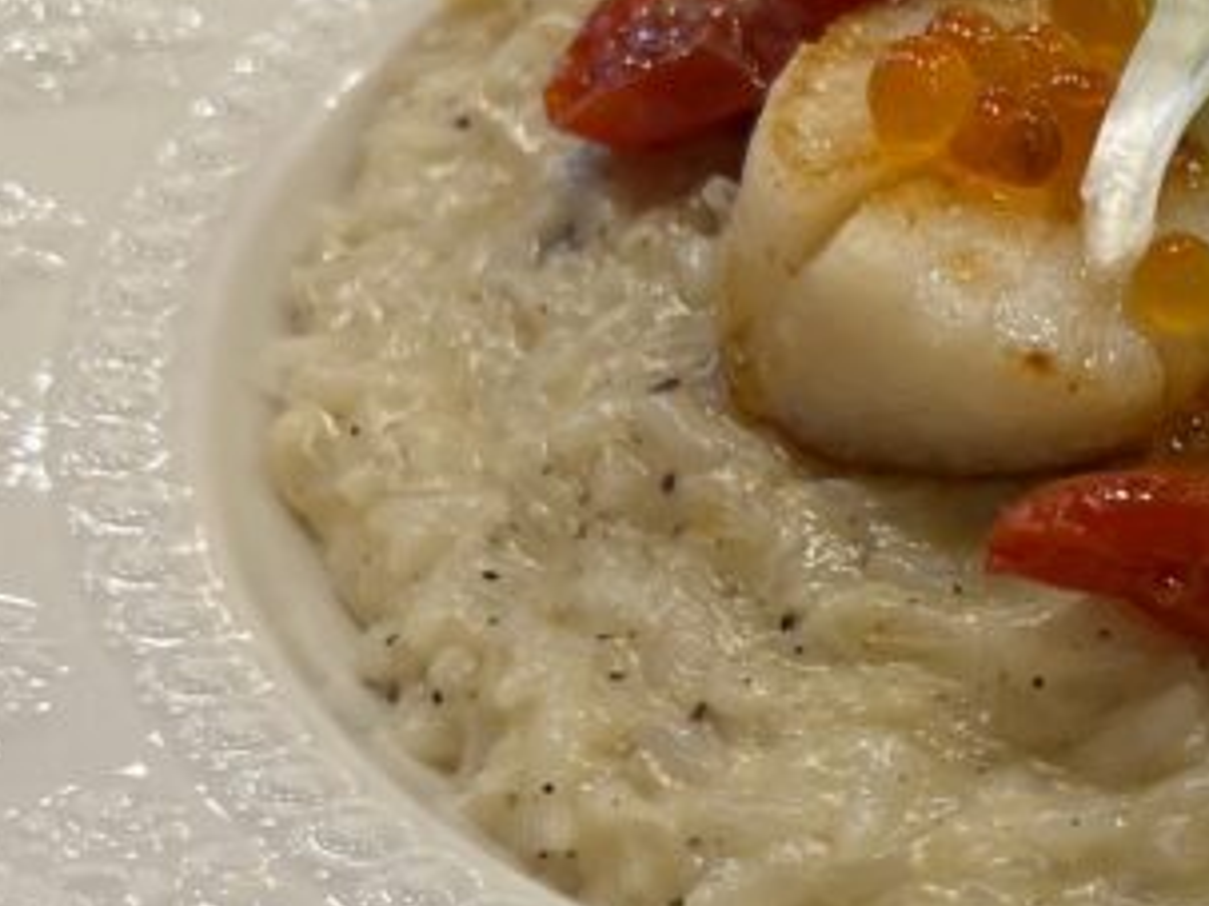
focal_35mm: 88
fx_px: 3072
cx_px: 1377
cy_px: 603
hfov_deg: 21.0
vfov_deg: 16.7
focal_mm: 5.7
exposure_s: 1/120
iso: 125
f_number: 1.5
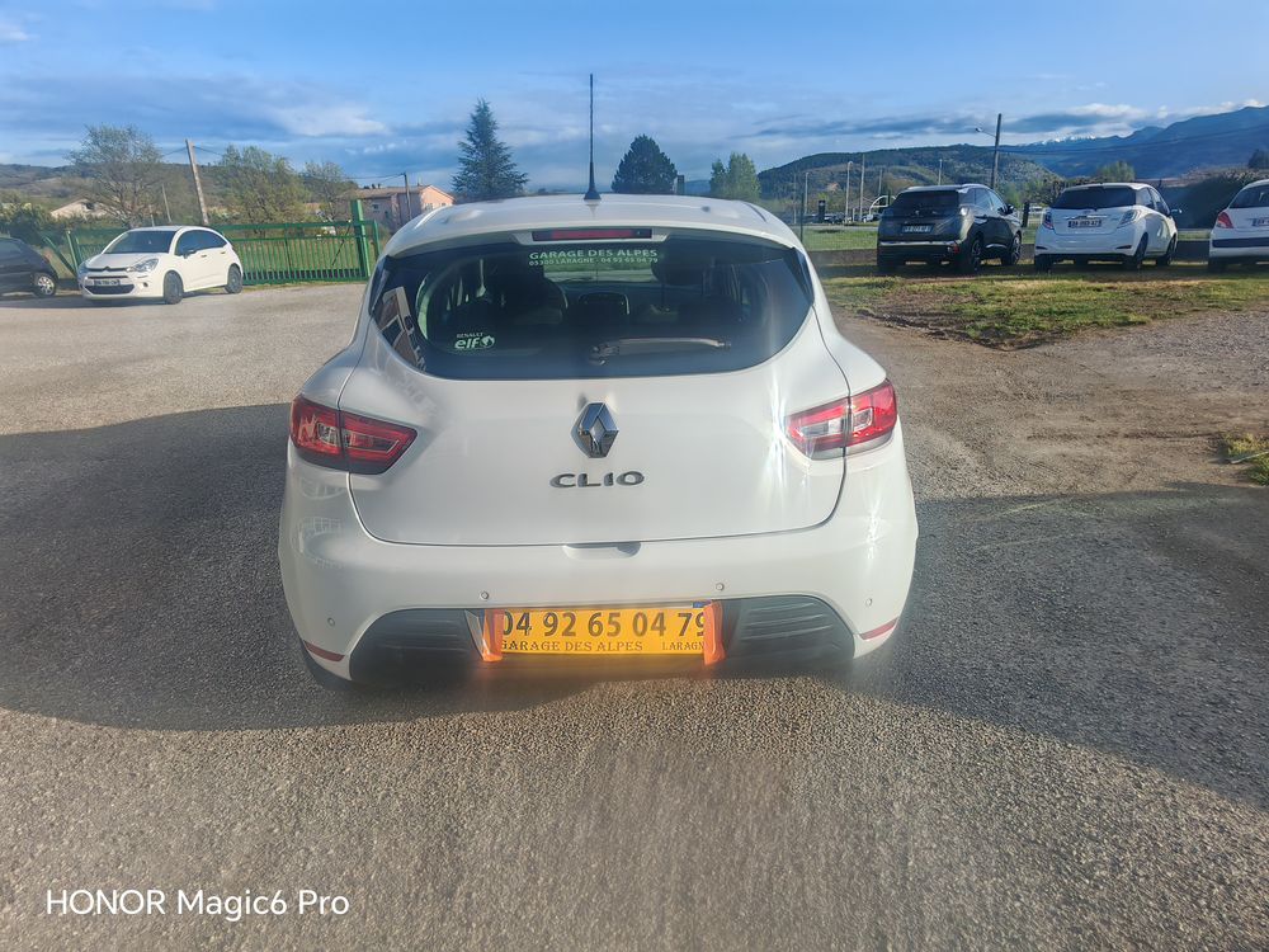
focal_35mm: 21
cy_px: 476
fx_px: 770
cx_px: 634
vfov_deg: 63.4
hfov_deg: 79.0
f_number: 2
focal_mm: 1.82
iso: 50
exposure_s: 1/790
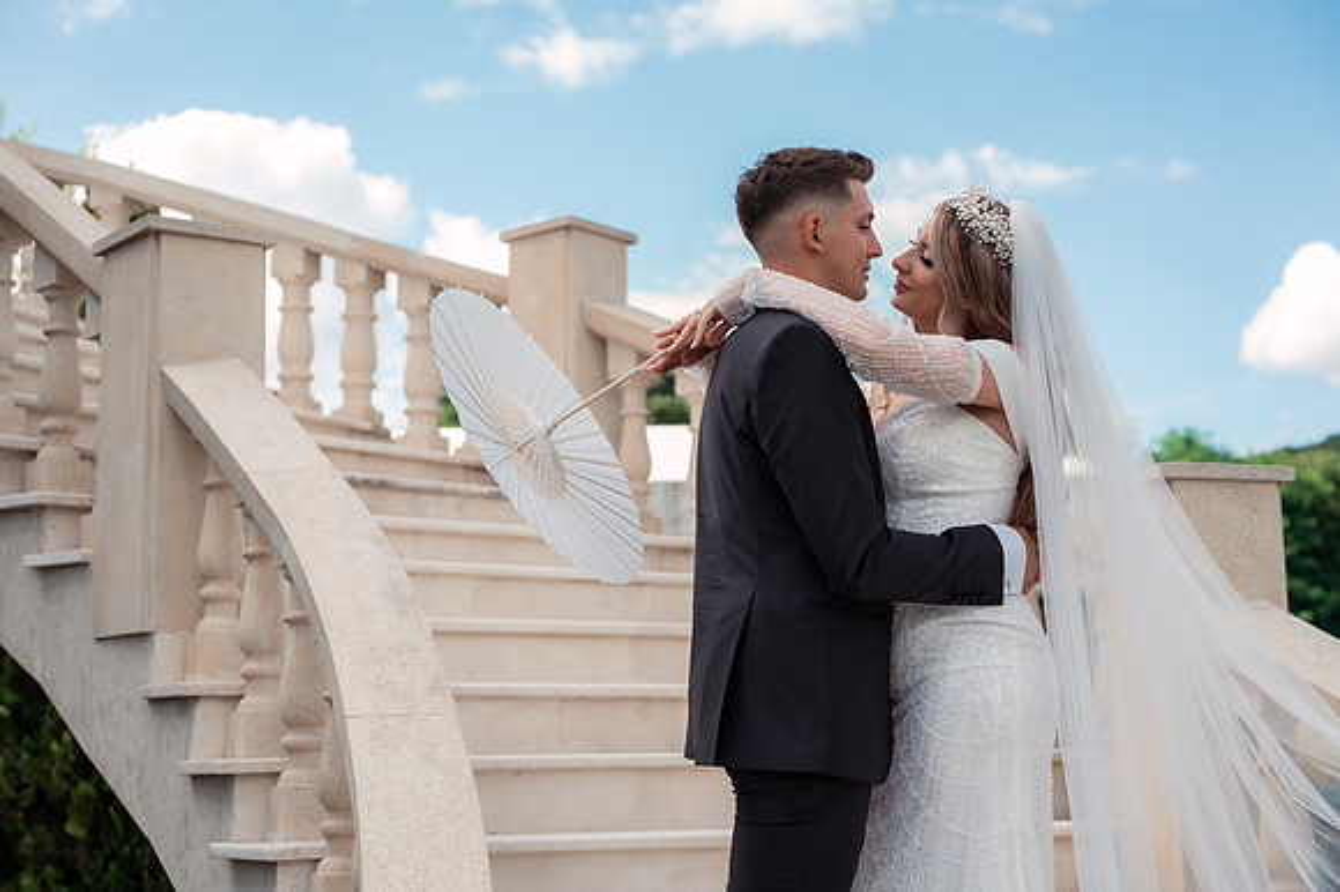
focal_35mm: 50
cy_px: 446
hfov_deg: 39.6
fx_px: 1860
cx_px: 670
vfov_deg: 27.0
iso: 160
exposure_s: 1/640
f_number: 3.2
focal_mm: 50
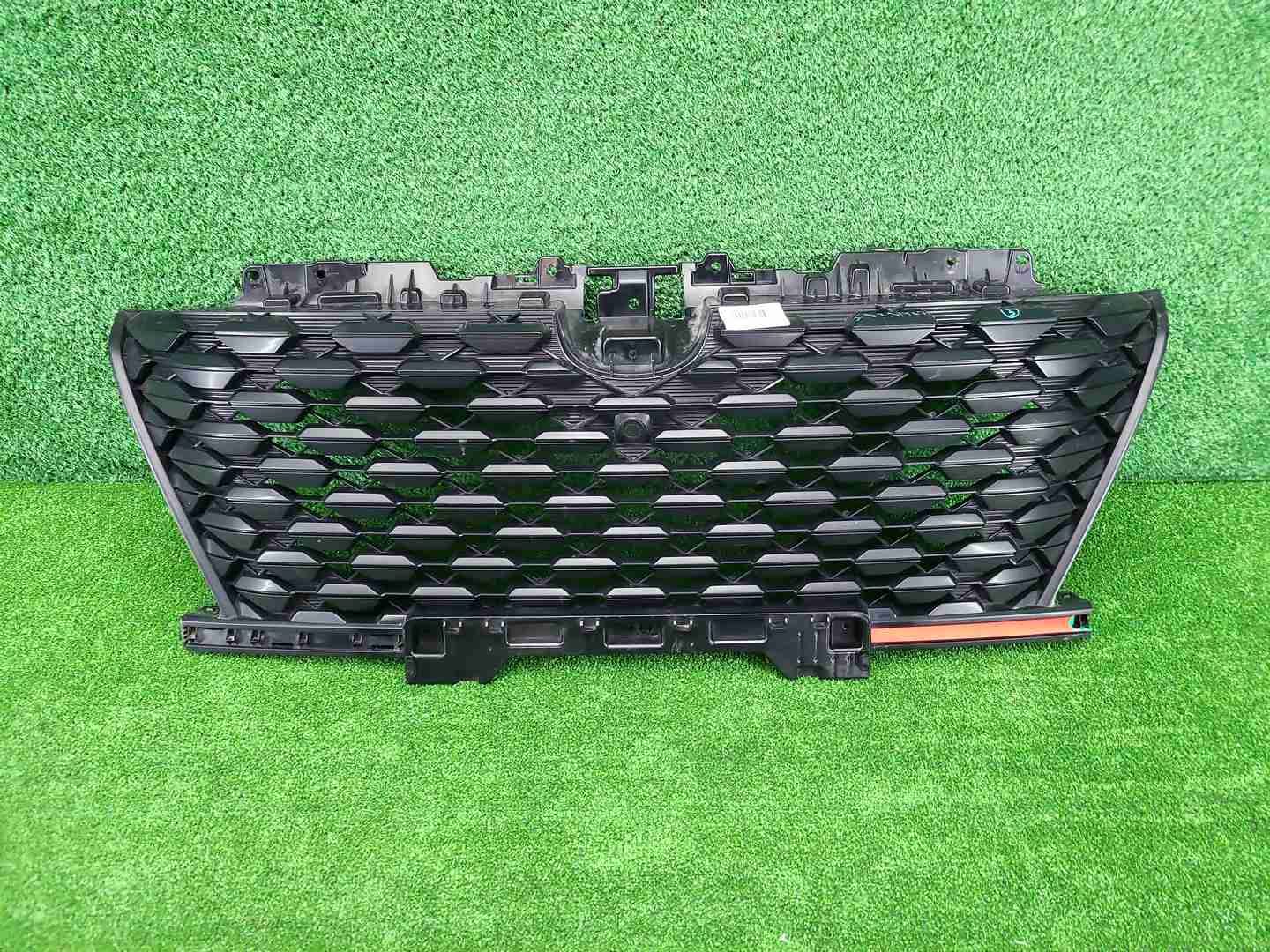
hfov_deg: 67.3
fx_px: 954
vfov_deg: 53.1
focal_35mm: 26
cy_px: 476
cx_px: 635
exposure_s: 1/50
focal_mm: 5.4
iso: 440
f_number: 1.8
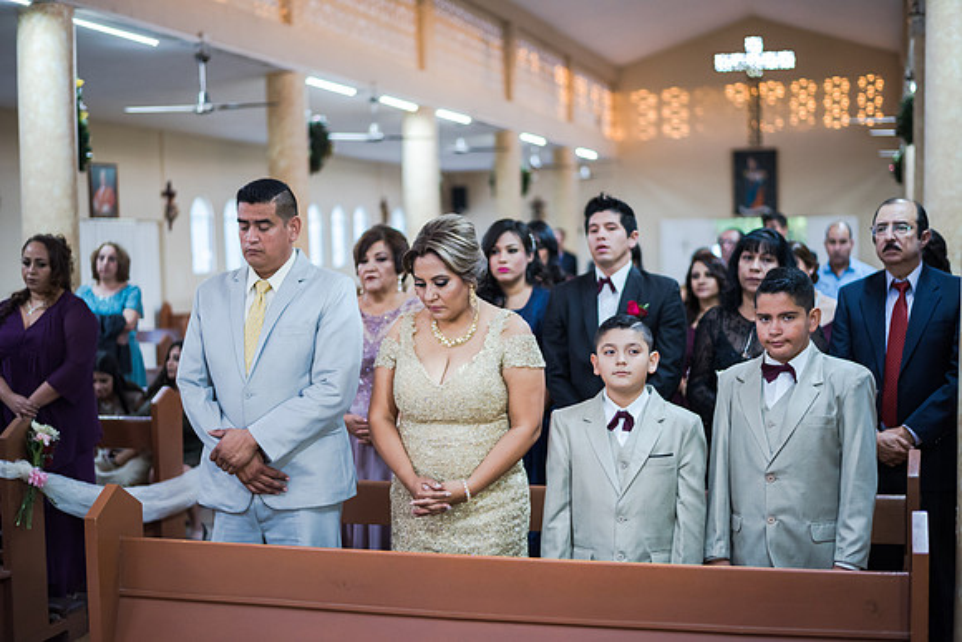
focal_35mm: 50
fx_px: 1336
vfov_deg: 27.0
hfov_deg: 39.6
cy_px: 321
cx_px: 481
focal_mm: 50
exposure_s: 1/200
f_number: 1.8
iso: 1600
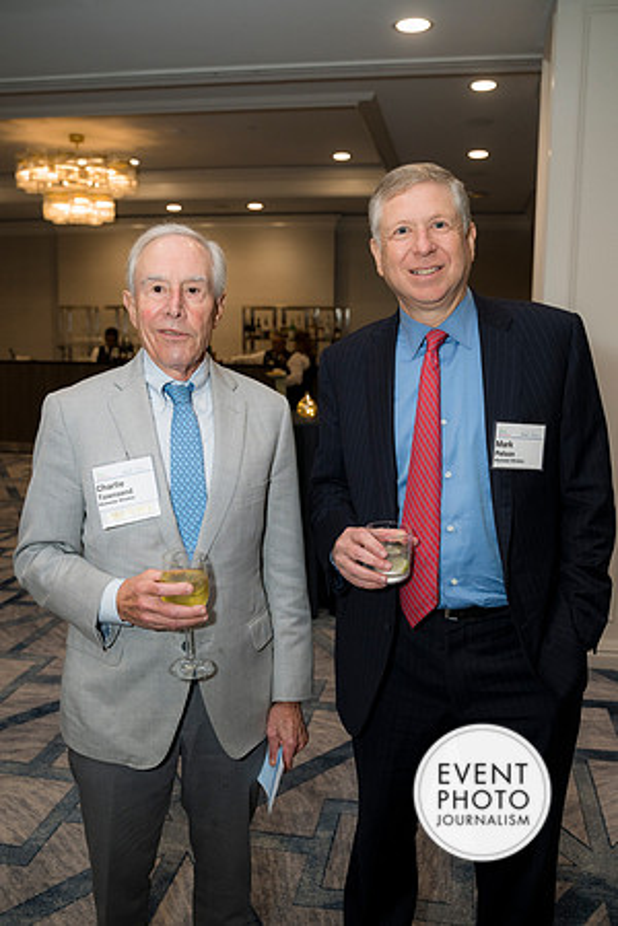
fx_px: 837
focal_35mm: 32
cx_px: 309
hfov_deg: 40.5
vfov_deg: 58.0
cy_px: 463
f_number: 4
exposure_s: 1/125
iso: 800
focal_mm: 32.5
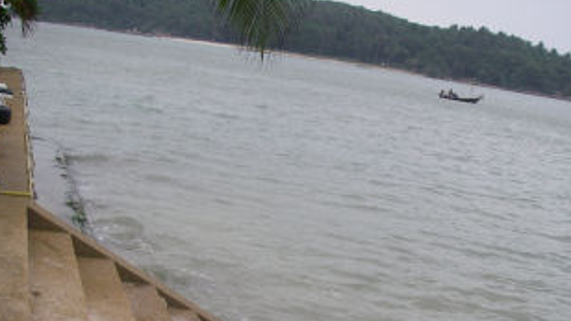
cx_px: 313
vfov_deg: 18.8
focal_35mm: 62
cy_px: 326
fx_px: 938
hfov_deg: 33.8
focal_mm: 6.3
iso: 64
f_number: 3.3
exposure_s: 1/100
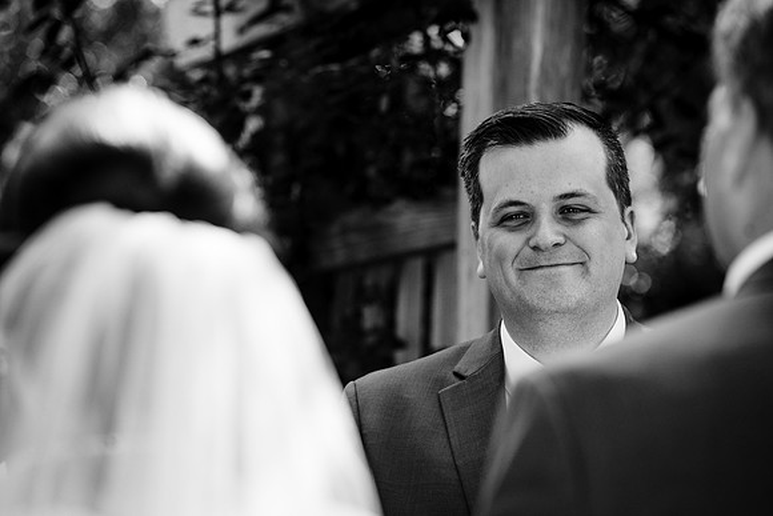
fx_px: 3544
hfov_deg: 12.4
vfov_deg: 8.3
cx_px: 386
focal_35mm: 165
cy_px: 258
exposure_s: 1/200
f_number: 5
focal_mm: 165
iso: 100
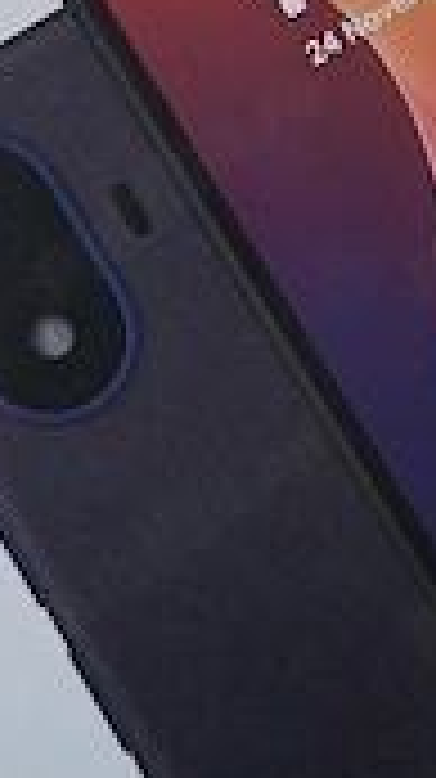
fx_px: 1195
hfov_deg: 20.7
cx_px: 225
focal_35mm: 58
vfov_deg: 35.5
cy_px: 225
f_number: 1.8
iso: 500
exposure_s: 1/24
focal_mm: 5.54
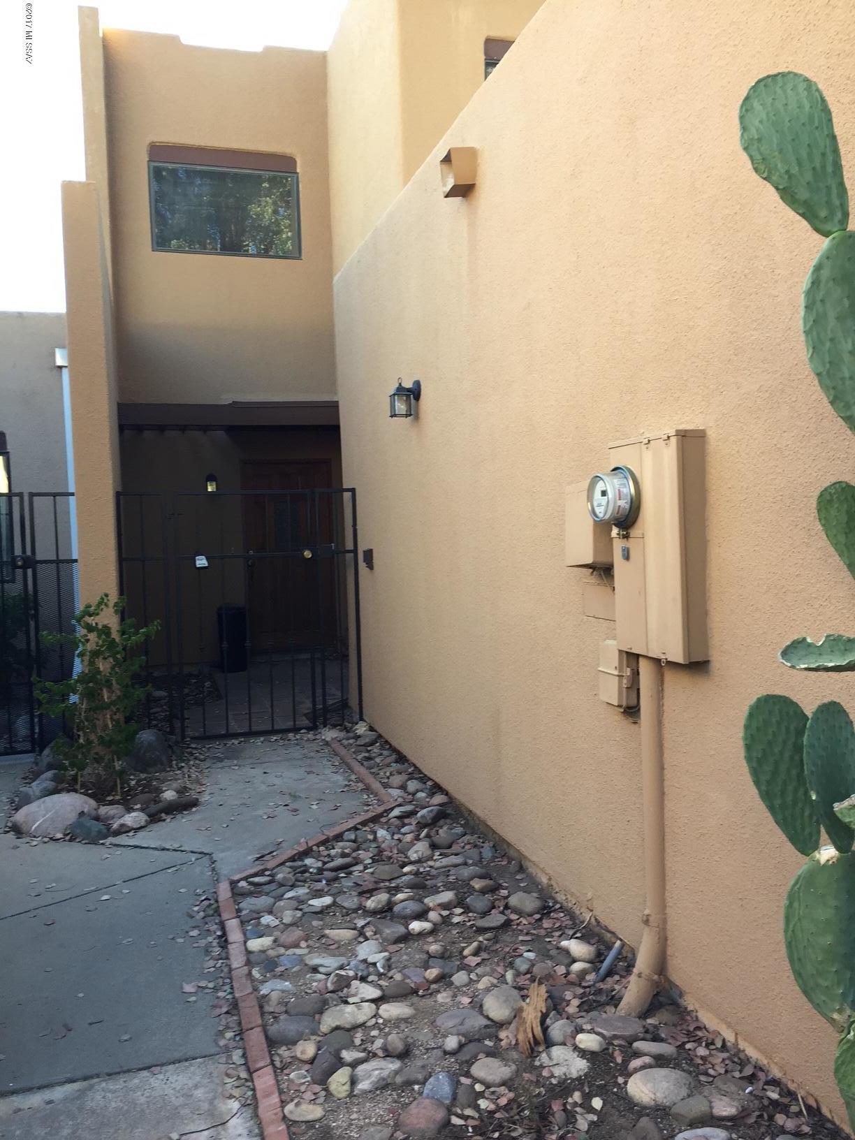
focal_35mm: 29
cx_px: 428
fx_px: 955
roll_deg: +0.9
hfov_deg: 48.2
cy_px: 570
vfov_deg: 61.7
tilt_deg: -2.5
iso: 40
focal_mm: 4.15
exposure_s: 1/120
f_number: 2.2
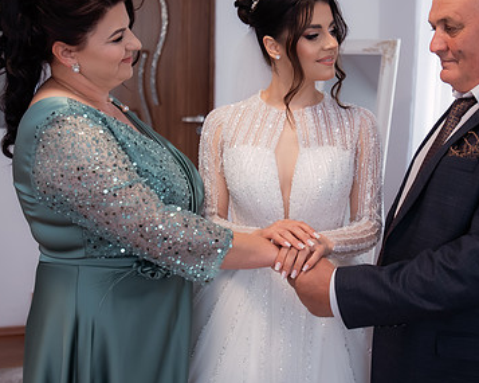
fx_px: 722
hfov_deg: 36.6
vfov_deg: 29.6
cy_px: 148
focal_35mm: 51
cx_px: 276
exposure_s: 1/250
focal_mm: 30
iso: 1600
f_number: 2.8
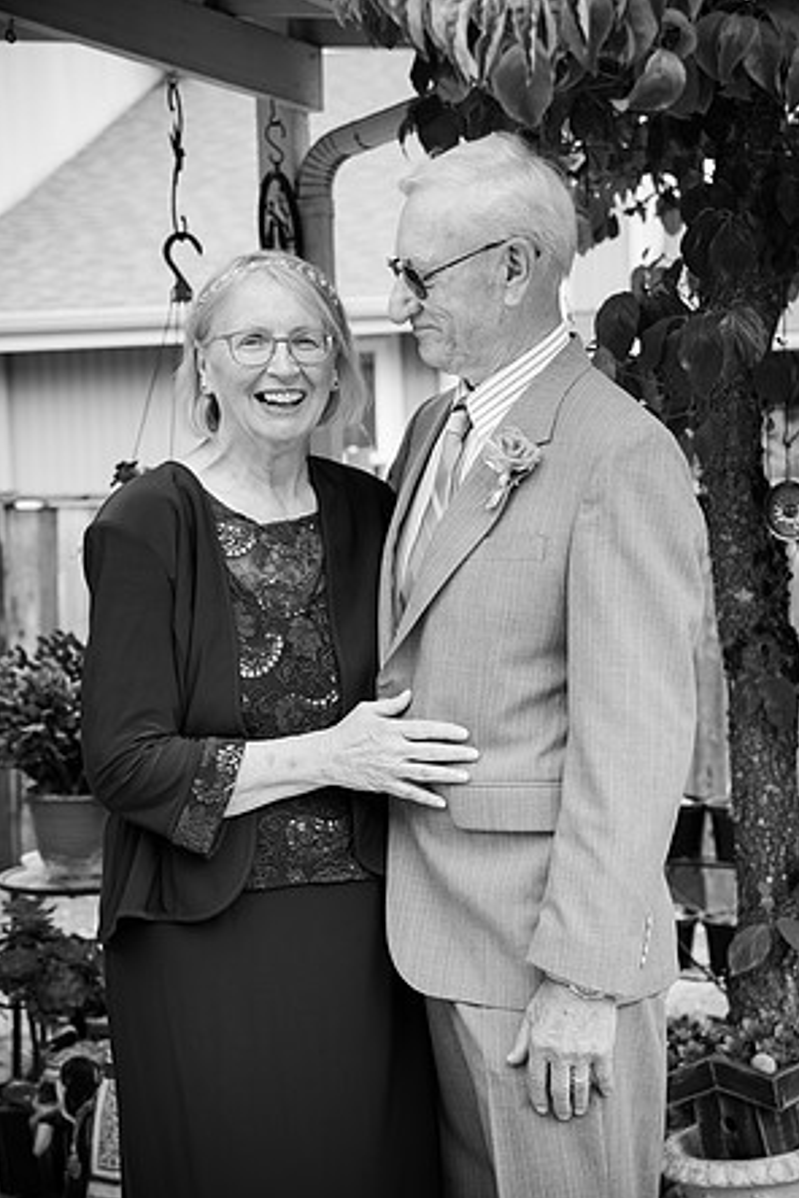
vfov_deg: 28.5
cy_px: 599
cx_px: 400
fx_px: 2364
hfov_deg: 19.2
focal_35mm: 71
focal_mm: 70
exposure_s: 1/500
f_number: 5
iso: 400
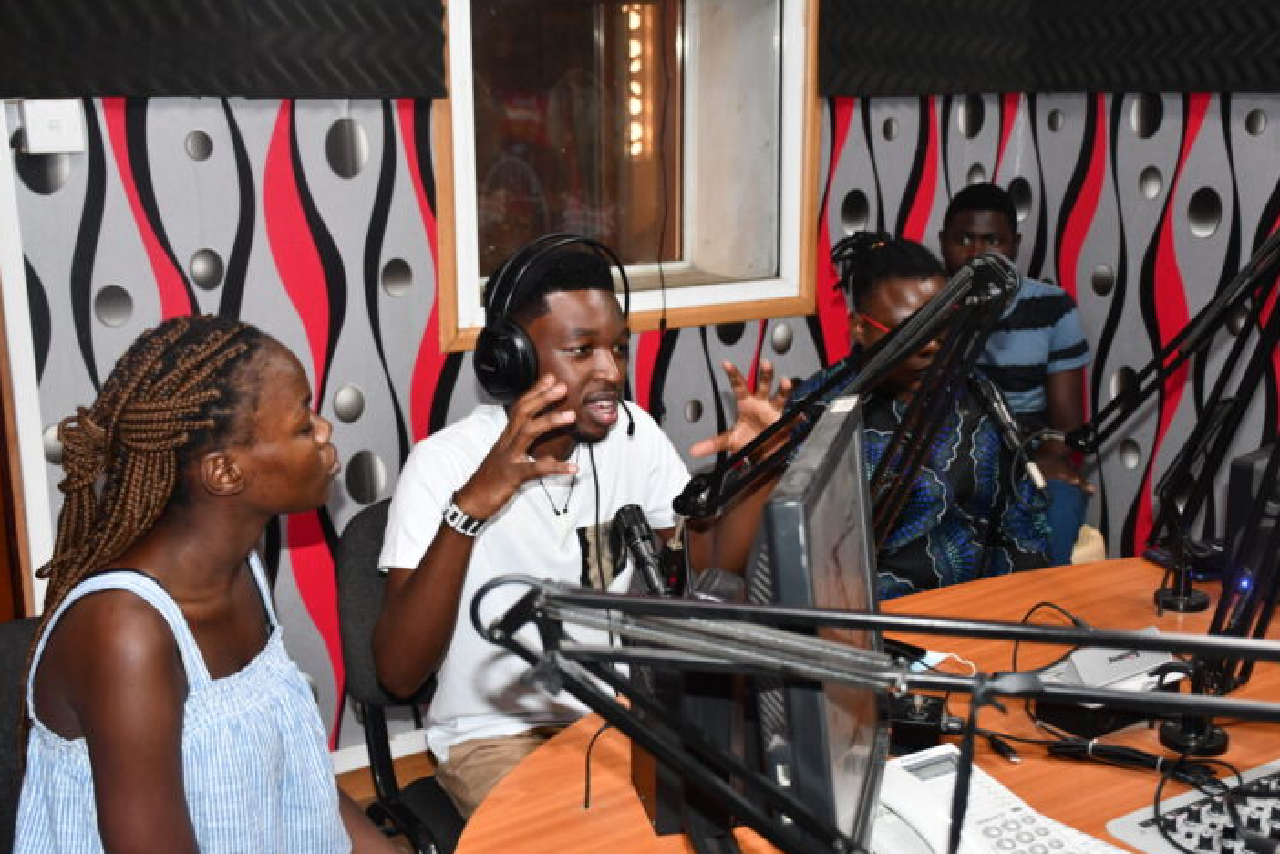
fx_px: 1458
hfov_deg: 47.4
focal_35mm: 41
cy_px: 436
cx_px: 653
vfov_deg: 32.6
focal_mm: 27
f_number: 4
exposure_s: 1/60
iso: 1600
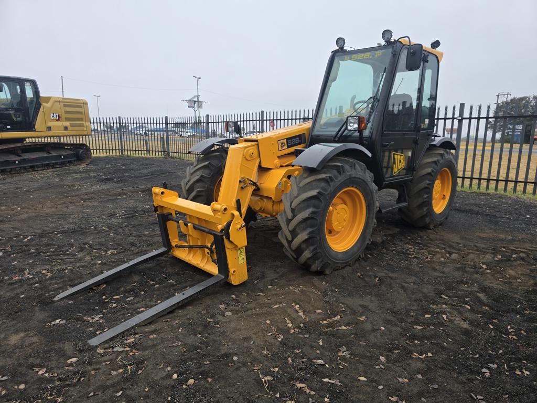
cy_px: 202
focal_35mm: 23
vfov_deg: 58.9
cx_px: 268
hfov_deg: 73.9
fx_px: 357
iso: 16
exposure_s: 1/180
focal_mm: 6.3
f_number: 1.7
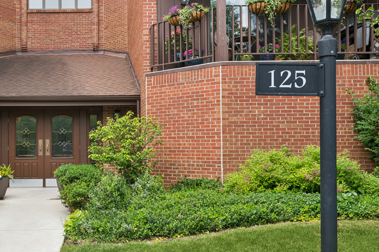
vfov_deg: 33.4
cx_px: 90
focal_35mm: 40
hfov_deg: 46.5
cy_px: 124
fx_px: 421
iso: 250
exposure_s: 1/160
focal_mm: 24
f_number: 8
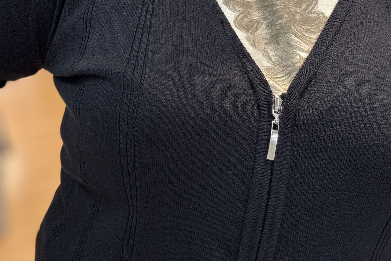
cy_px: 16
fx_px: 456
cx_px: 195
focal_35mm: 42
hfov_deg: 46.4
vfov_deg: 30.2
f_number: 1.9
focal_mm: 2.69
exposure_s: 1/50
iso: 125
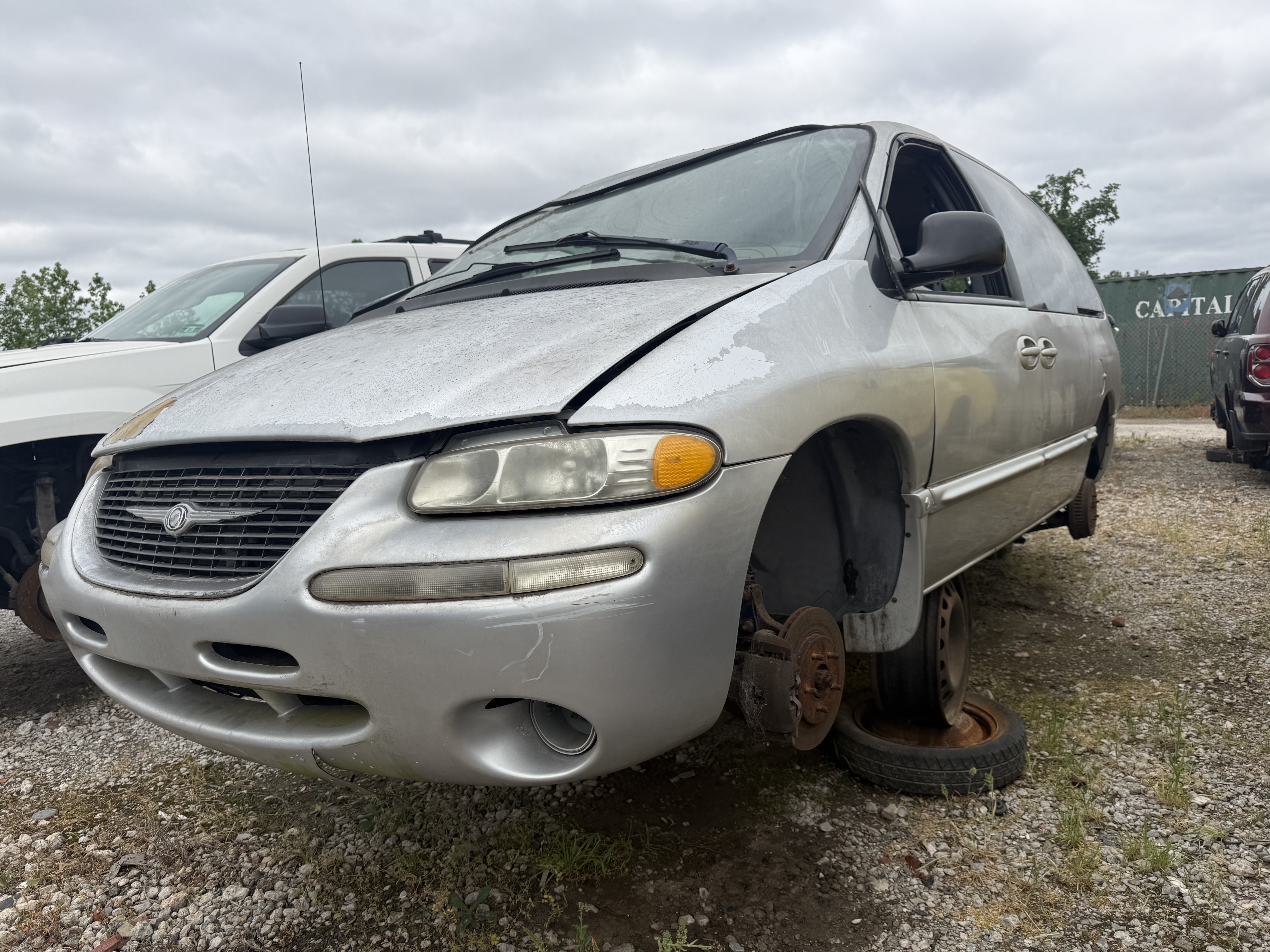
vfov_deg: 56.8
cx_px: 635
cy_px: 476
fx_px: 881
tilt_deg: -7.2
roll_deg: +2.9
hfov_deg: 71.6
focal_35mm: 24
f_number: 1.78
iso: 80
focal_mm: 6.76
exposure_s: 1/2907
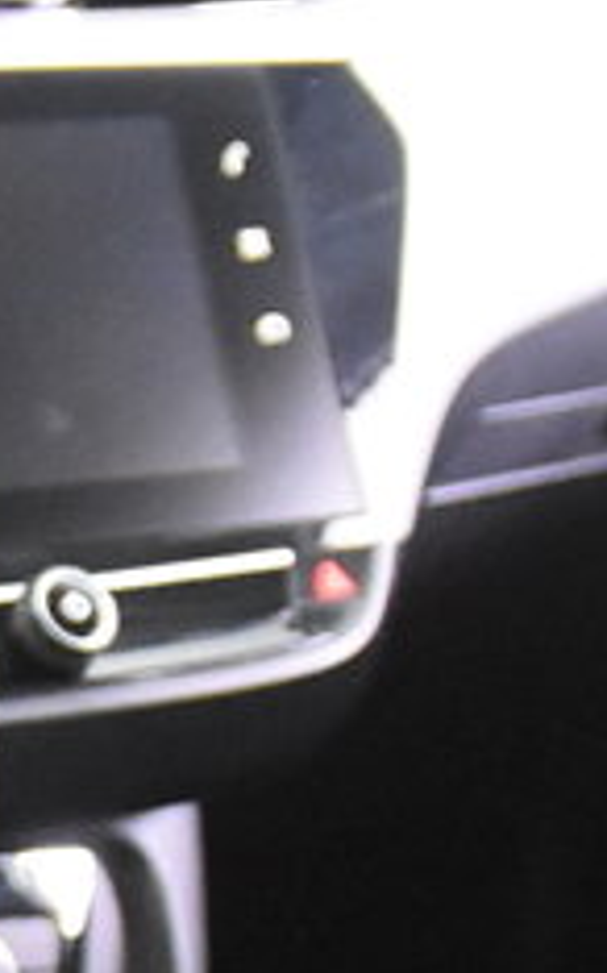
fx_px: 4426
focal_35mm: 167
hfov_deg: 7.5
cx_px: -653
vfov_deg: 12.3
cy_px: 1096
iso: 8000
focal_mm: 20
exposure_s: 1/30
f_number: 2.8
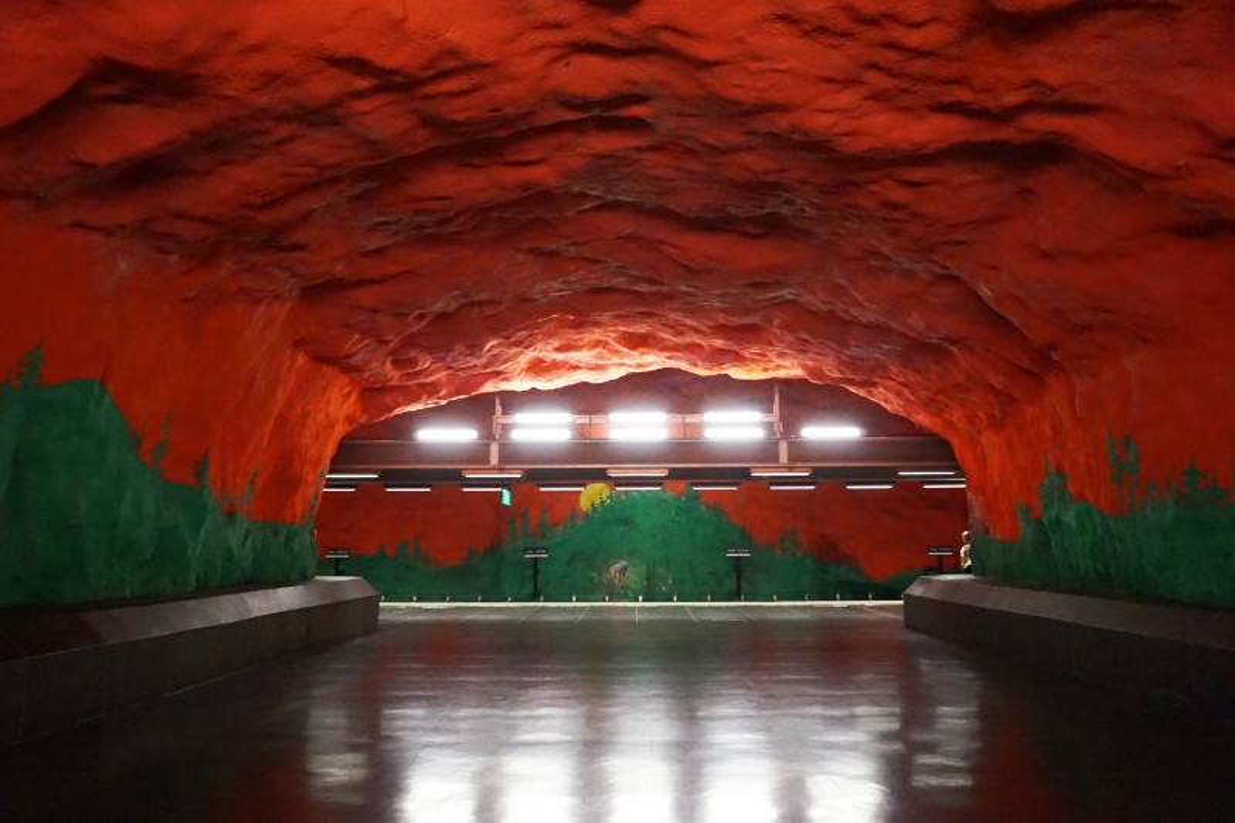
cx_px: 618
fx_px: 977
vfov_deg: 45.7
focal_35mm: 28
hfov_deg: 64.6
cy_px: 412
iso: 3200
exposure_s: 1/100
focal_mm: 19
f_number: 4
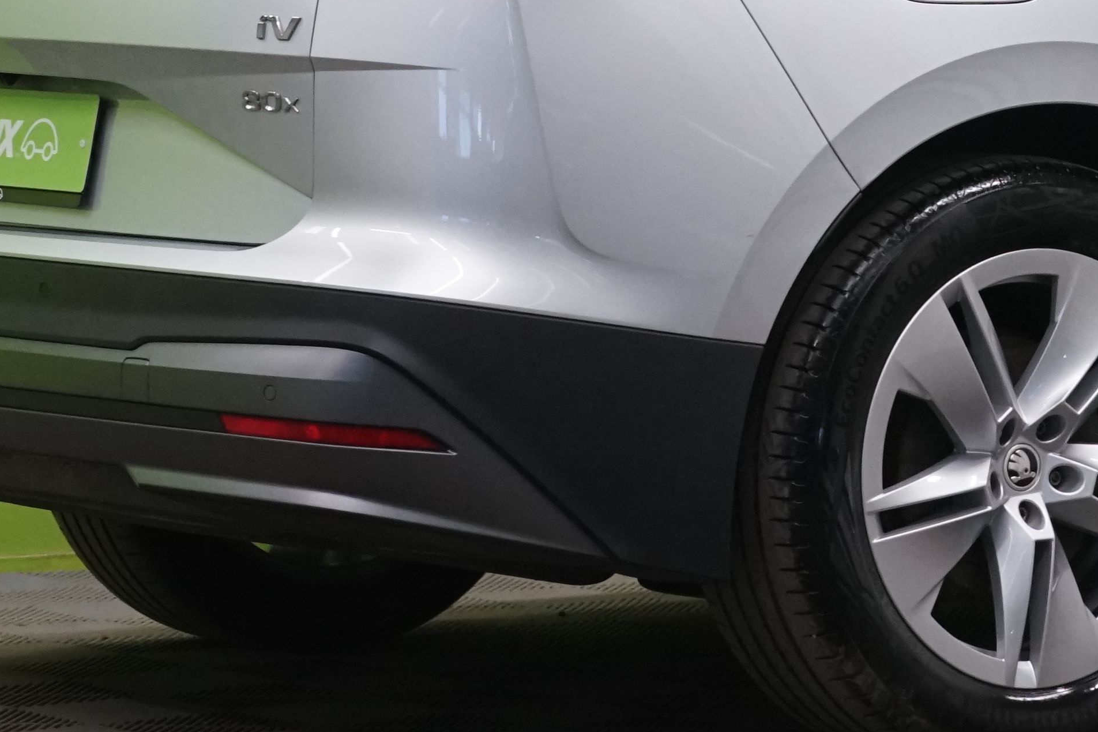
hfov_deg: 9.8
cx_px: 1257
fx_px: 6343
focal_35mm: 208
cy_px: -141
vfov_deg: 6.6
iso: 2000
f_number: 9
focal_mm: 66
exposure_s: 1/25
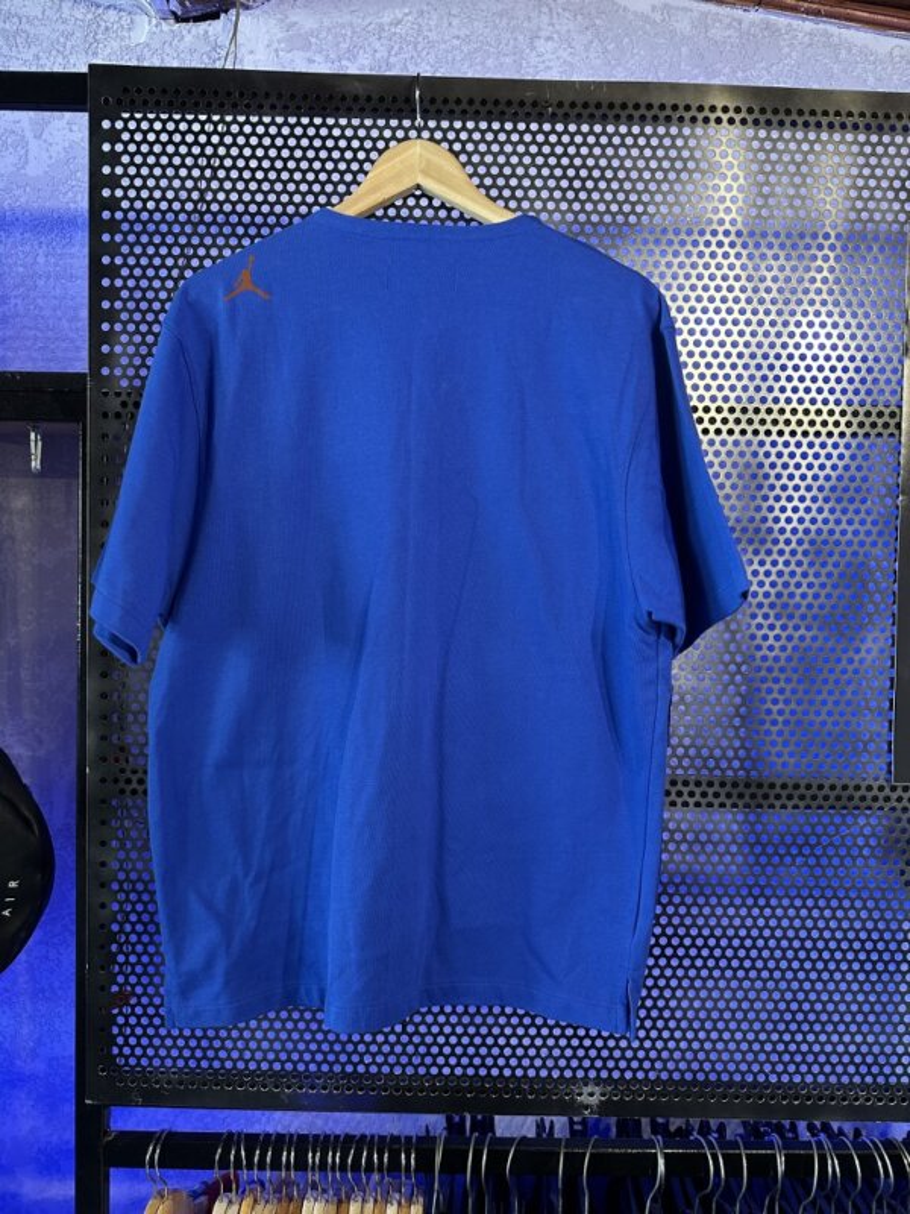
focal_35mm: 24
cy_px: 607
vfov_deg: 71.6
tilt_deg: -2.6
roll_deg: +0.0
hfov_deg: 56.8
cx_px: 455
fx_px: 841
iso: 320
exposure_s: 1/50
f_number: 1.78
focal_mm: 6.86
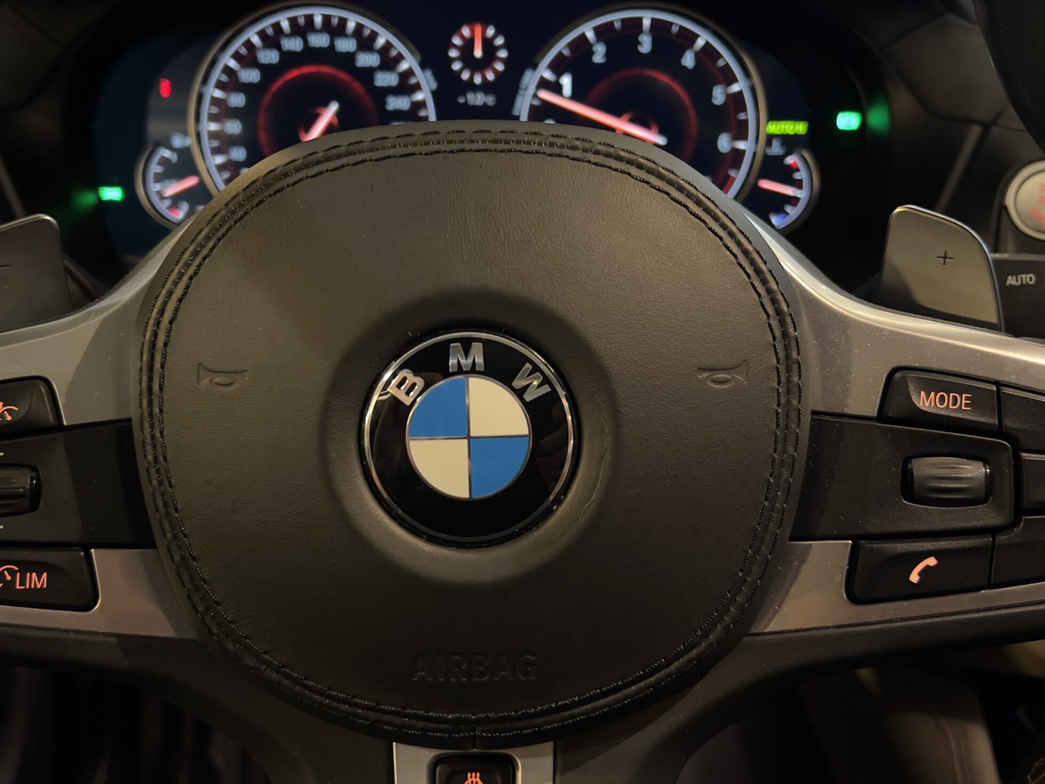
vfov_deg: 41.7
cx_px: 482
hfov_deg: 53.9
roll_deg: -0.2
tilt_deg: -26.9
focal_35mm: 34
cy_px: 344
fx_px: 1026
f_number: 1.5
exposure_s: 1/27
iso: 1000
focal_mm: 5.7
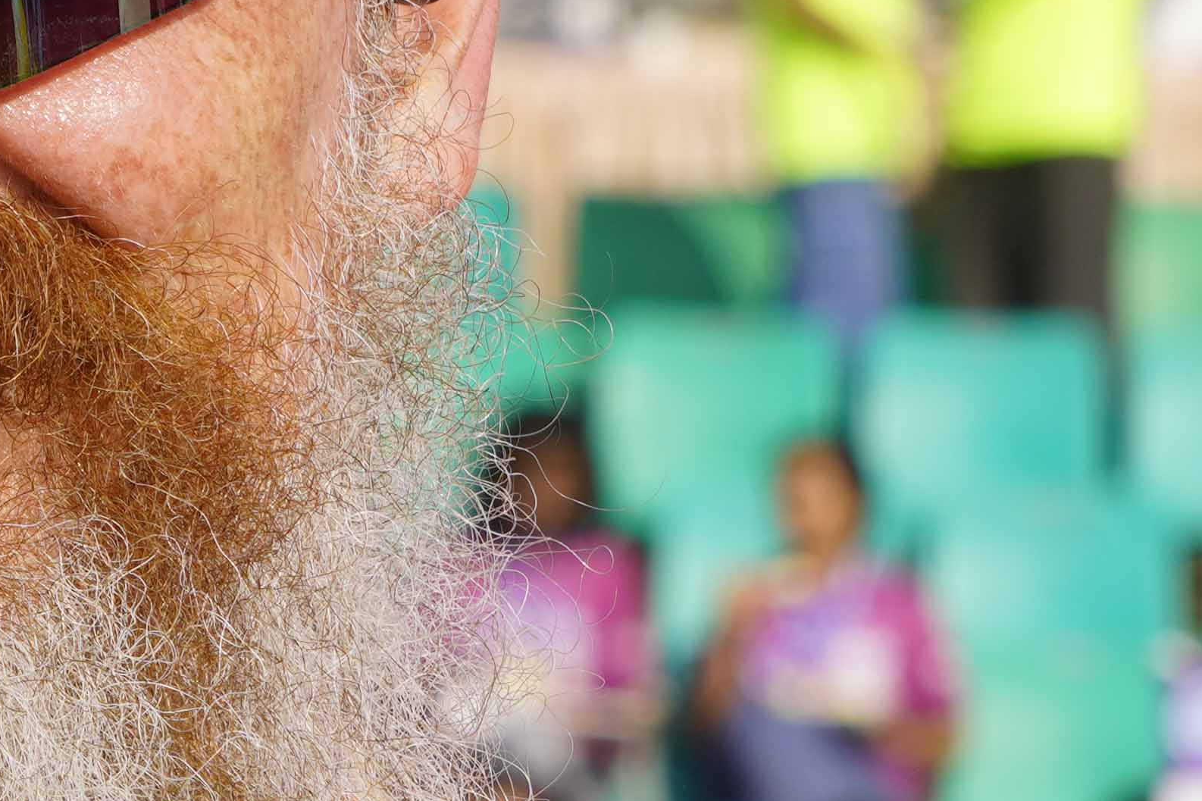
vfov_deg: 3.1
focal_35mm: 437
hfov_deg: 4.7
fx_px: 14585
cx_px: -245
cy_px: 409
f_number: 9
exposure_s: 1/200
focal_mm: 77
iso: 100
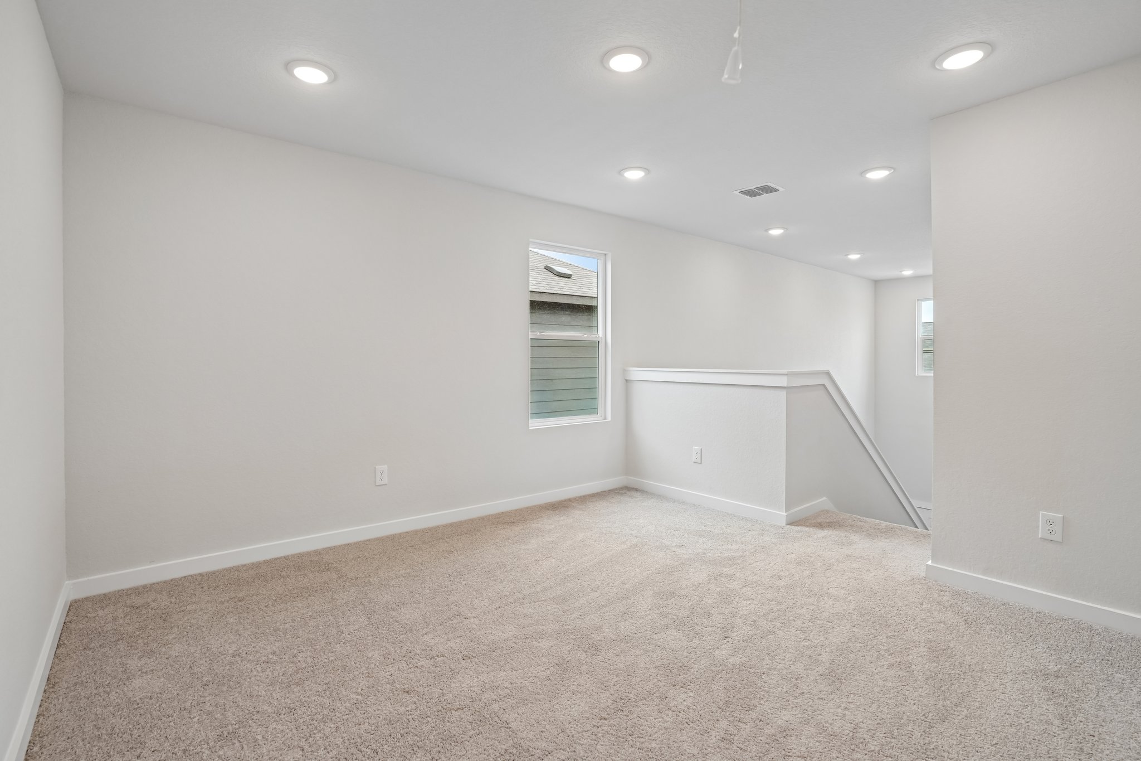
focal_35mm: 16
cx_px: 570
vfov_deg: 73.7
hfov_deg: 96.7
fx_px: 507
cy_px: 380
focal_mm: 16
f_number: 8
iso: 400
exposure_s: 1/30
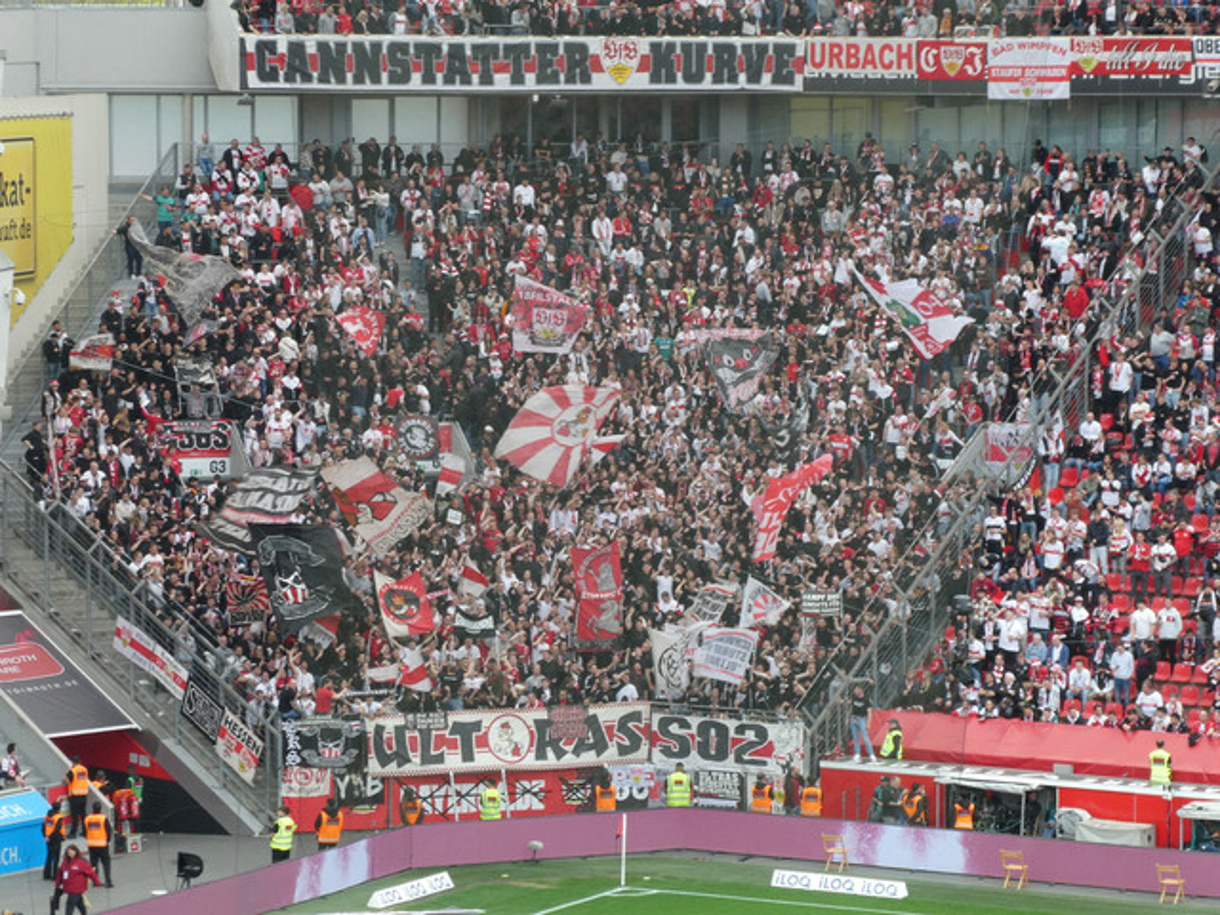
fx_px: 5322
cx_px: 610
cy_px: 458
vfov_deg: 9.8
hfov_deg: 13.1
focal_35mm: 151
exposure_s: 1/80
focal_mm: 27.1
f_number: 5.4
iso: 160
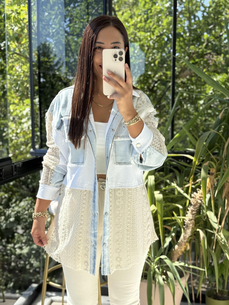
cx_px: 114
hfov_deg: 30.3
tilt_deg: -19.8
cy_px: 152
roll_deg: +0.4
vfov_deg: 39.7
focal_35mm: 48
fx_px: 423
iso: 64
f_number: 1.78
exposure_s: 1/810
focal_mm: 6.76
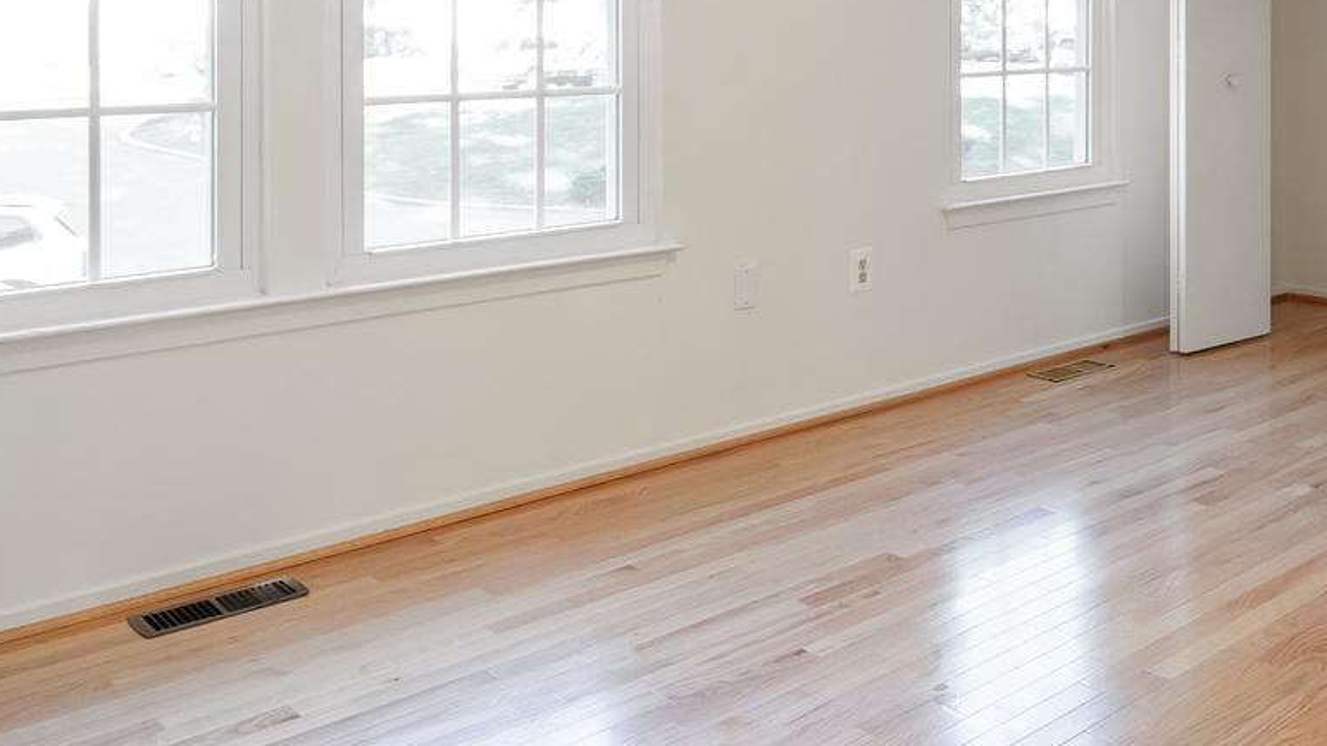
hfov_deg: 49.0
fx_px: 1372
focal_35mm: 39
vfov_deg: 28.7
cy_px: 22
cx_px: 1037
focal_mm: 14
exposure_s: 1/15
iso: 500
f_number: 5.6
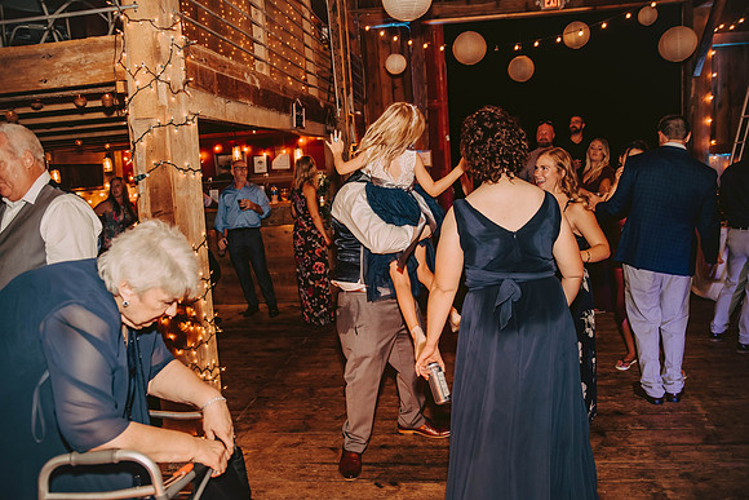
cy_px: 250
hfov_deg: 65.5
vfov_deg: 46.4
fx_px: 583
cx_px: 374
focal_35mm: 28
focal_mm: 28
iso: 1000
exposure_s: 1/160
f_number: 2.8
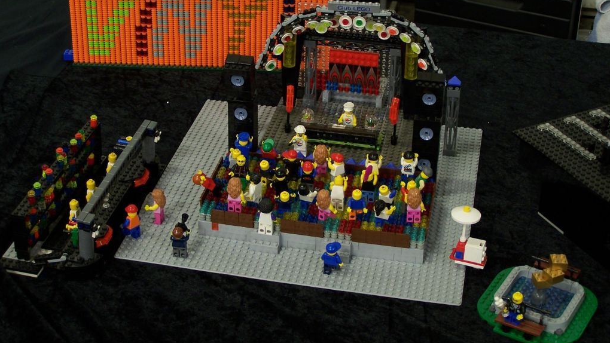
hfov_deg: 30.1
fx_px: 1132
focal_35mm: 70
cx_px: 305
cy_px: 136
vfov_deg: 17.2
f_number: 3.2
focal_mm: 10.7
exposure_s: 1/2
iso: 80
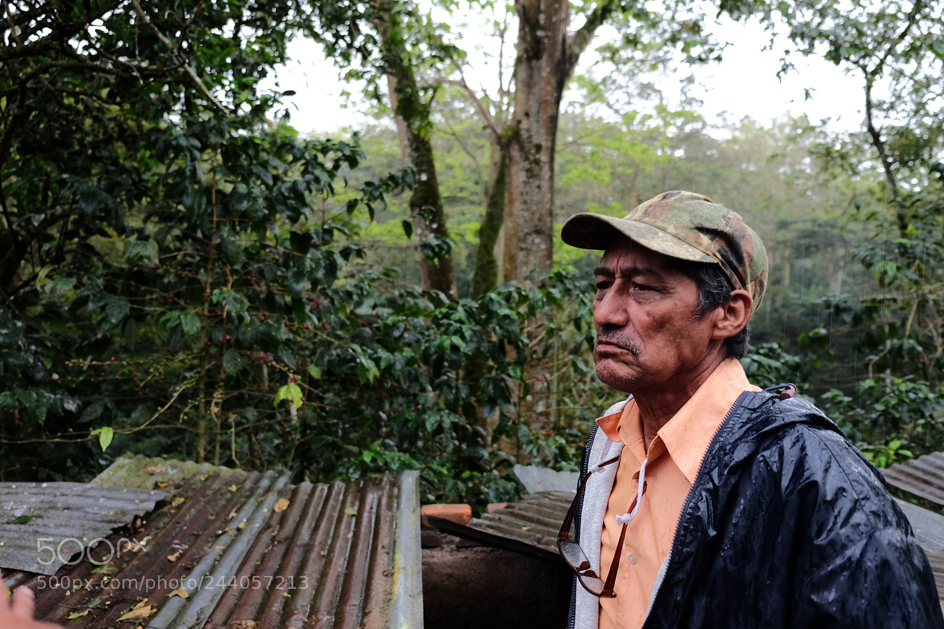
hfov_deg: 60.3
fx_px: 813
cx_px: 472
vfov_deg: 42.3
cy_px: 314
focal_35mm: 31
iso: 200
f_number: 3.2
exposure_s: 1/125
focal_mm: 20.5
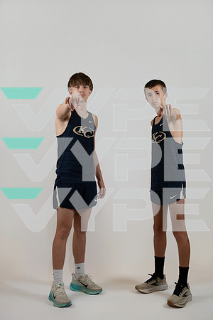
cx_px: 106
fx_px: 396
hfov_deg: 30.1
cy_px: 160
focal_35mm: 45
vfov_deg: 44.0
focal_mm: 44.6
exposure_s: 1/125
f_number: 4
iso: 250
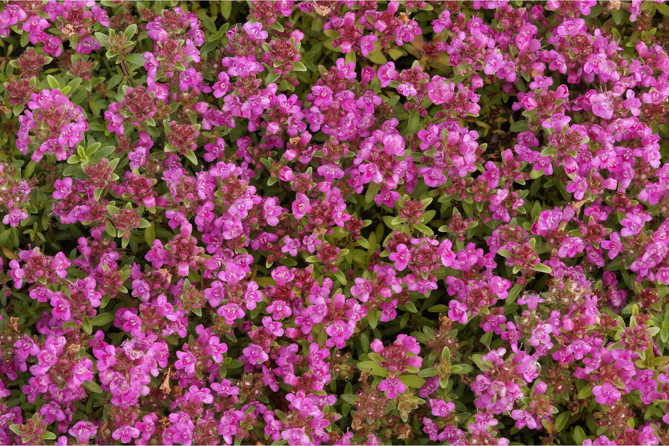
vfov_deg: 9.1
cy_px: 223
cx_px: 334
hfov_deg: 13.7
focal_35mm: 150
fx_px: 2787
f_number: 14
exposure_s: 1/160
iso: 1250
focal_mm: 100
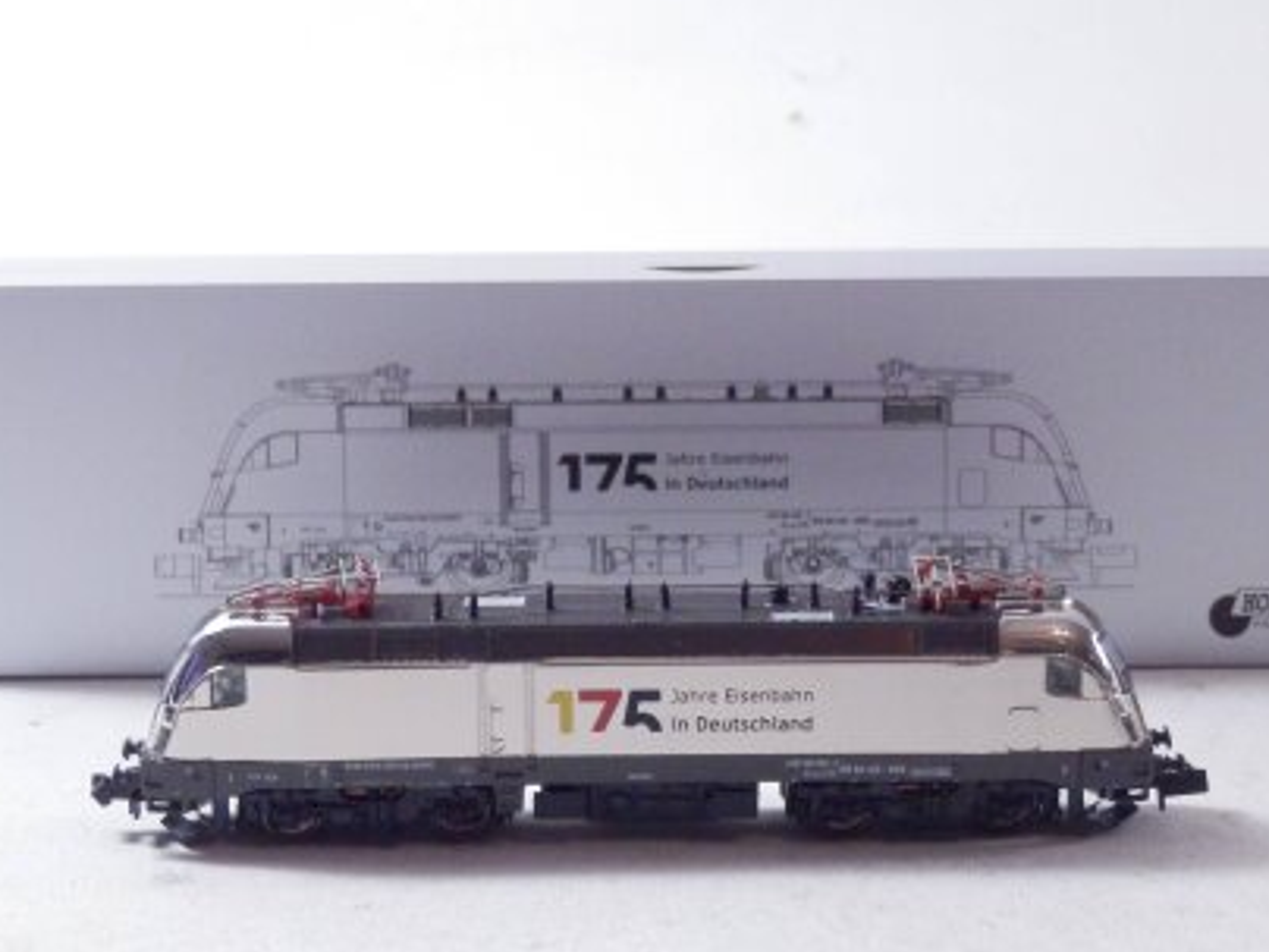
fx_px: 3593
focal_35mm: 98
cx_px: 719
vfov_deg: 15.1
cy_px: 506
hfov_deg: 20.0
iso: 800
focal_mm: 11.9
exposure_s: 1/160
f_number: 4.4
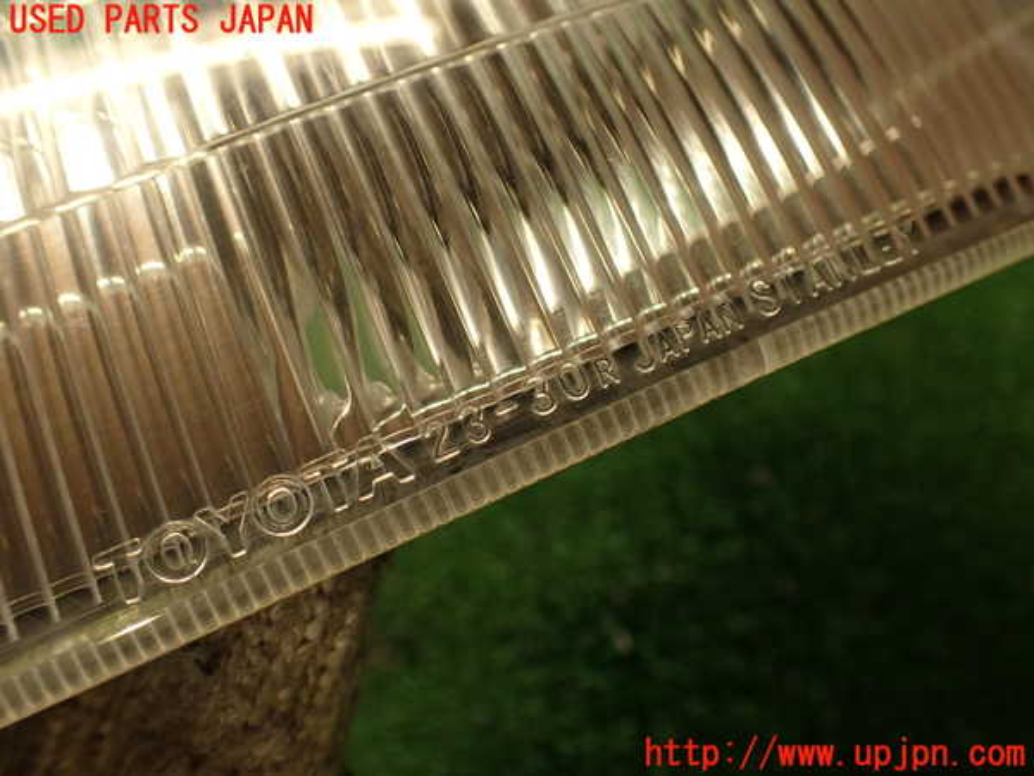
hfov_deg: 56.8
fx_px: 956
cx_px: 517
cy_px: 388
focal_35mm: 32
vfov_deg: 44.2
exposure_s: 1/60
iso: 200
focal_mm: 5.79
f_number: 2.4
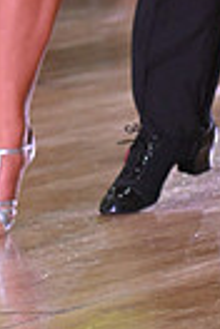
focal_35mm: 593
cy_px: -364
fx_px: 5435
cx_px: 199
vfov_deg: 3.4
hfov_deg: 2.3
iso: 4000
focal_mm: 135
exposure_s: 1/400
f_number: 6.3
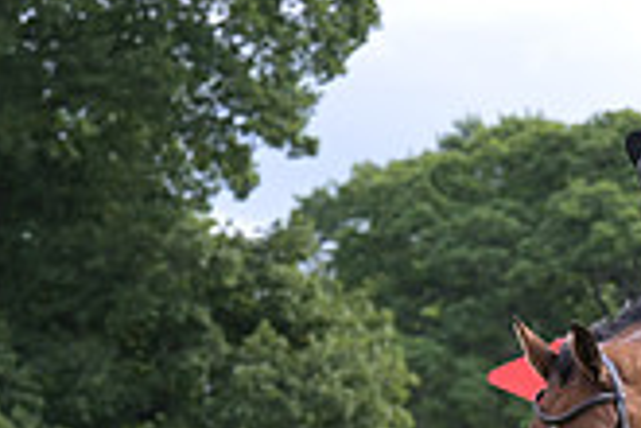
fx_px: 6588
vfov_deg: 3.7
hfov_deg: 5.5
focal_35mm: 370
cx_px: 952
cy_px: 628
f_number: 5
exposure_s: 1/1250
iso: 900
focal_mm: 105
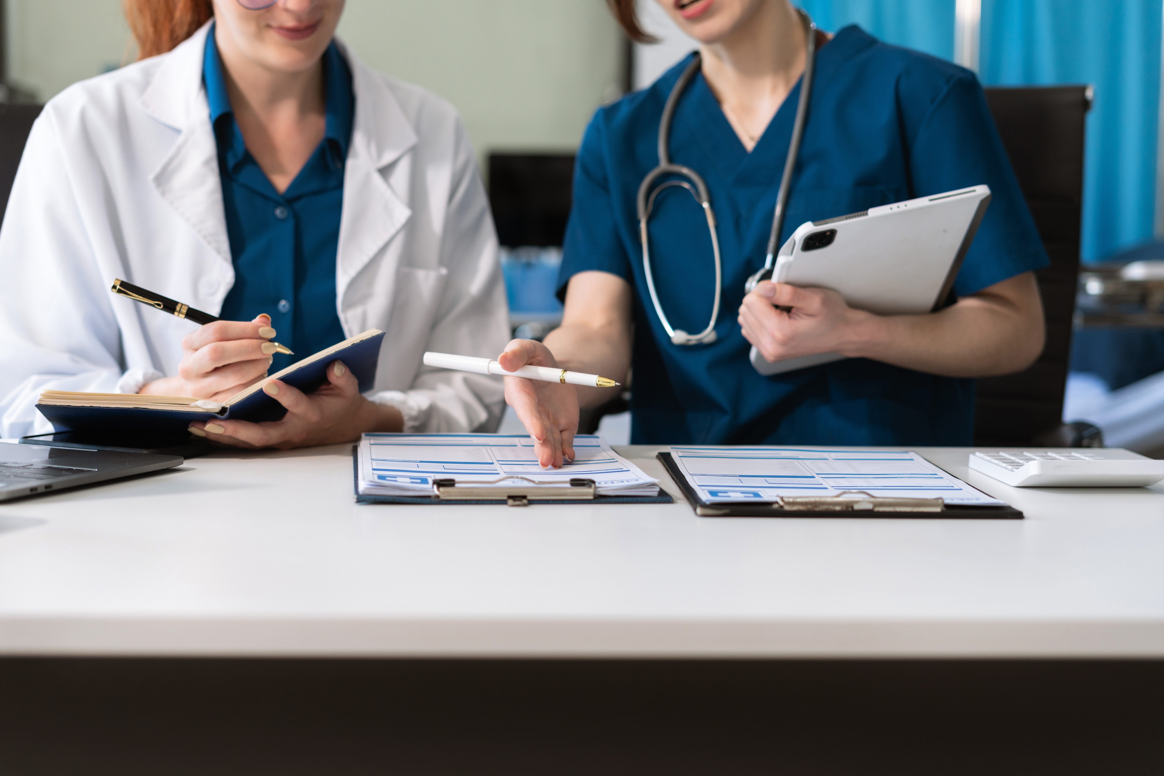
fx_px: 1617
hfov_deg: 39.6
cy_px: 388
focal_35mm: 50
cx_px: 582
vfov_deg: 27.0
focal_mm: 50
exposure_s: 1/320
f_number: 2.5
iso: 500
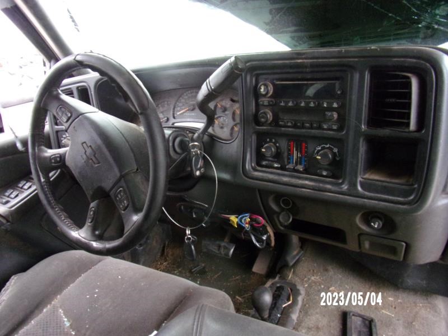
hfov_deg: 71.6
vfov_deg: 56.8
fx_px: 311
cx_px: 224
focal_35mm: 24
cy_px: 168
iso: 400
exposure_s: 1/20
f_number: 3.3
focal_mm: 4.3
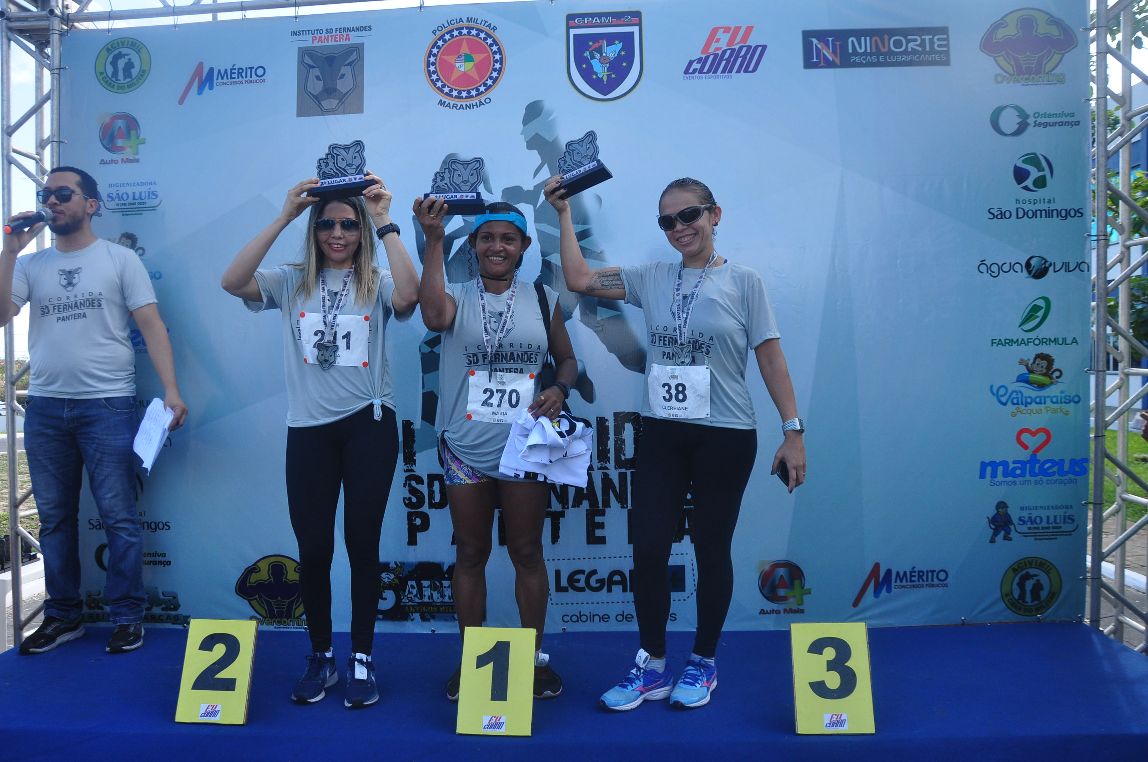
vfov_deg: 22.6
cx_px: 574
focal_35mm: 60
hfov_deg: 33.4
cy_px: 381
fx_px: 1911
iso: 400
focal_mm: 40
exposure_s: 1/800
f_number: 7.1
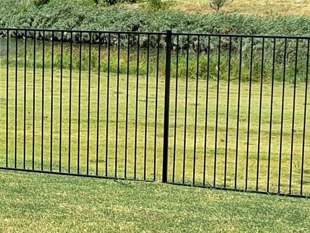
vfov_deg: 13.5
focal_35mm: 110
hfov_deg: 17.3
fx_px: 985
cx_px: -32
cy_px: 87
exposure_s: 1/1590
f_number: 1.9
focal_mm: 2.91
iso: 32
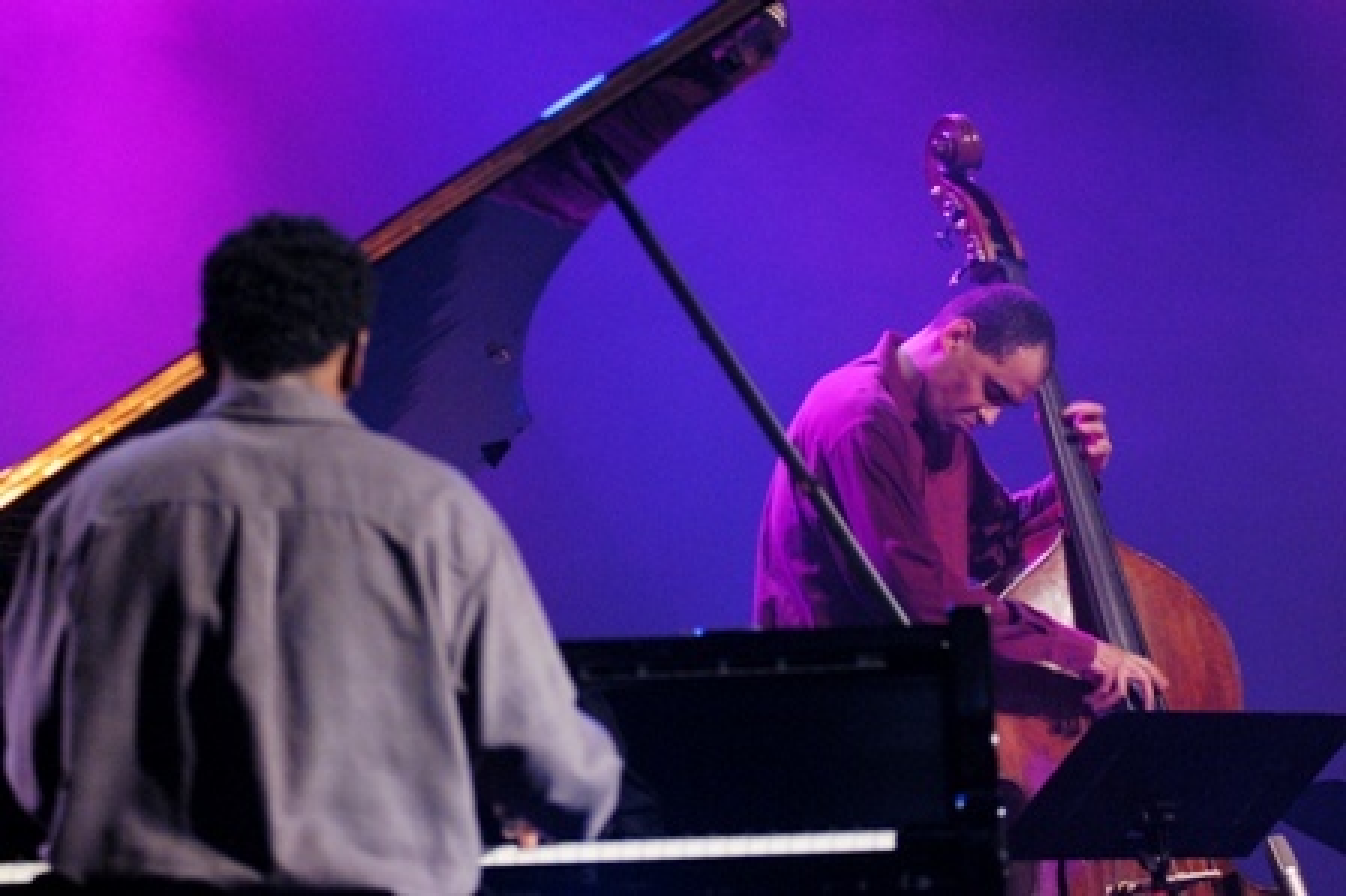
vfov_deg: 10.6
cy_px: 448
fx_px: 4819
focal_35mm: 129
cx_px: 673
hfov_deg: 15.9
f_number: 2.8
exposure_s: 1/60
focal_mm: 86
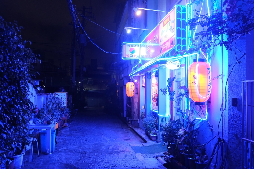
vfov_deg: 36.9
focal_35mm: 36
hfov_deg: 53.1
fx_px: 254
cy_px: 84
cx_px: 127
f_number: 3.2
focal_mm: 24.3
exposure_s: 1/60
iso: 3200
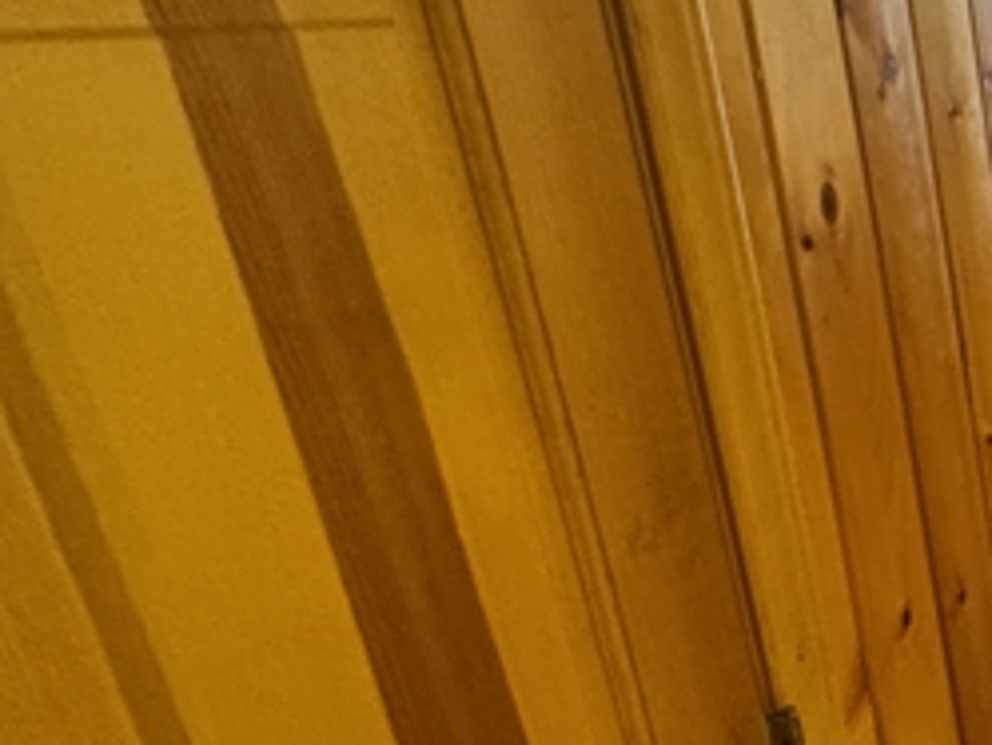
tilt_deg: -20.1
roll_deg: +2.7
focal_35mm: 45
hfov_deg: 29.3
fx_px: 1290
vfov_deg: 32.1
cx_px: 1422
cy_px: 438
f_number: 2.2
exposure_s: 1/60
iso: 500
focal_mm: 2.22
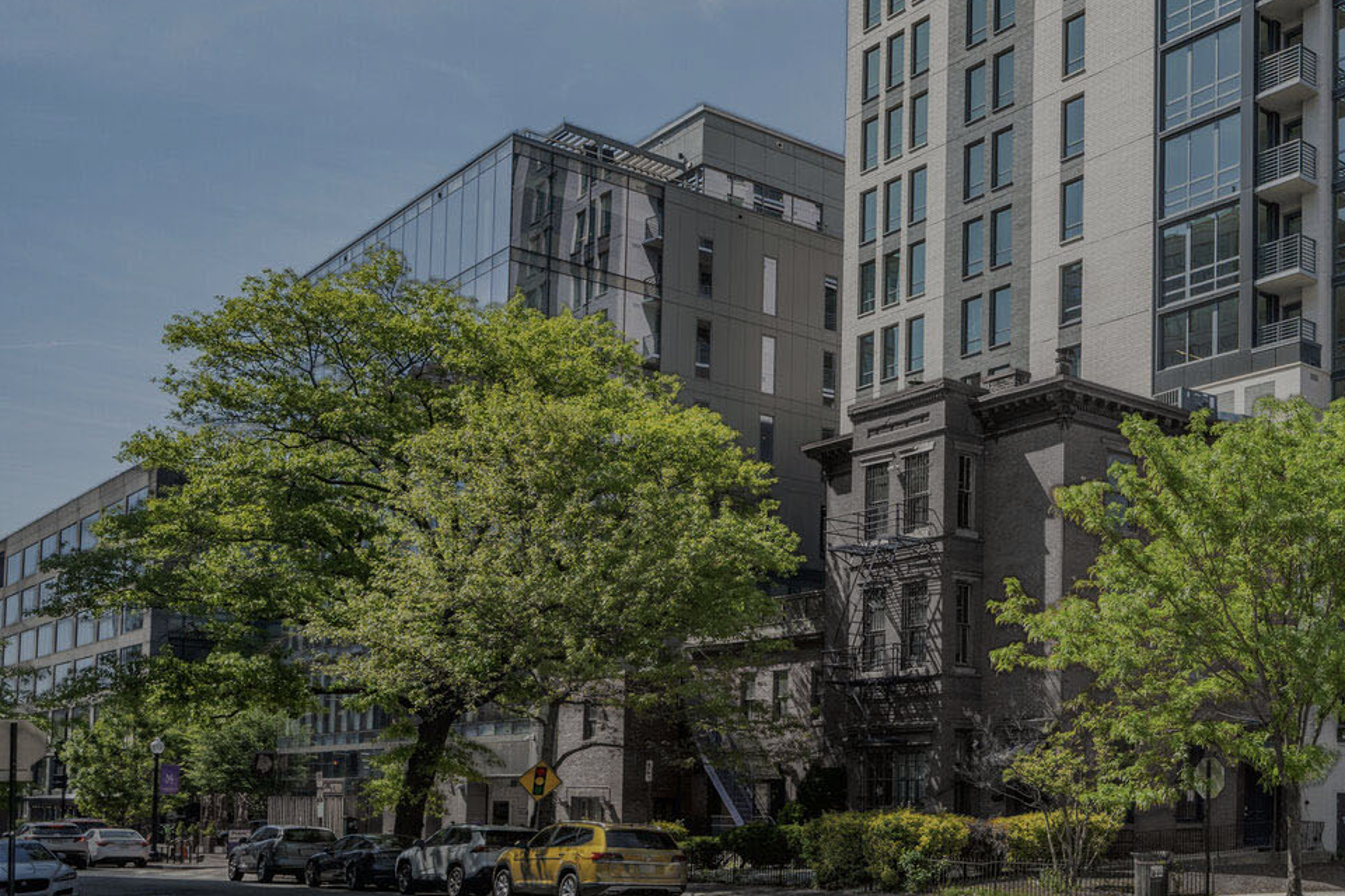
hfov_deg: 47.9
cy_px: 137
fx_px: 1345
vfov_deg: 35.3
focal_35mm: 36
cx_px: 1198
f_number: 9
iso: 200
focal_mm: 20
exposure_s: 1/320
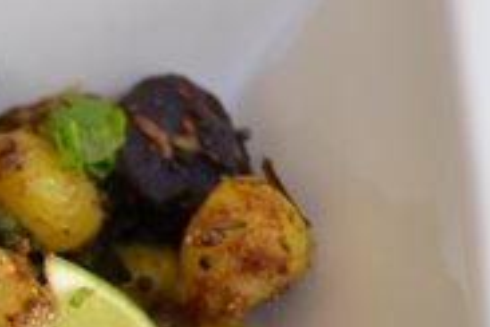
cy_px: 418
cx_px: -56
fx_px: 1497
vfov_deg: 12.1
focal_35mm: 110
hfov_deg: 17.9
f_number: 4.5
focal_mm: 28
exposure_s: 1/40
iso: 800
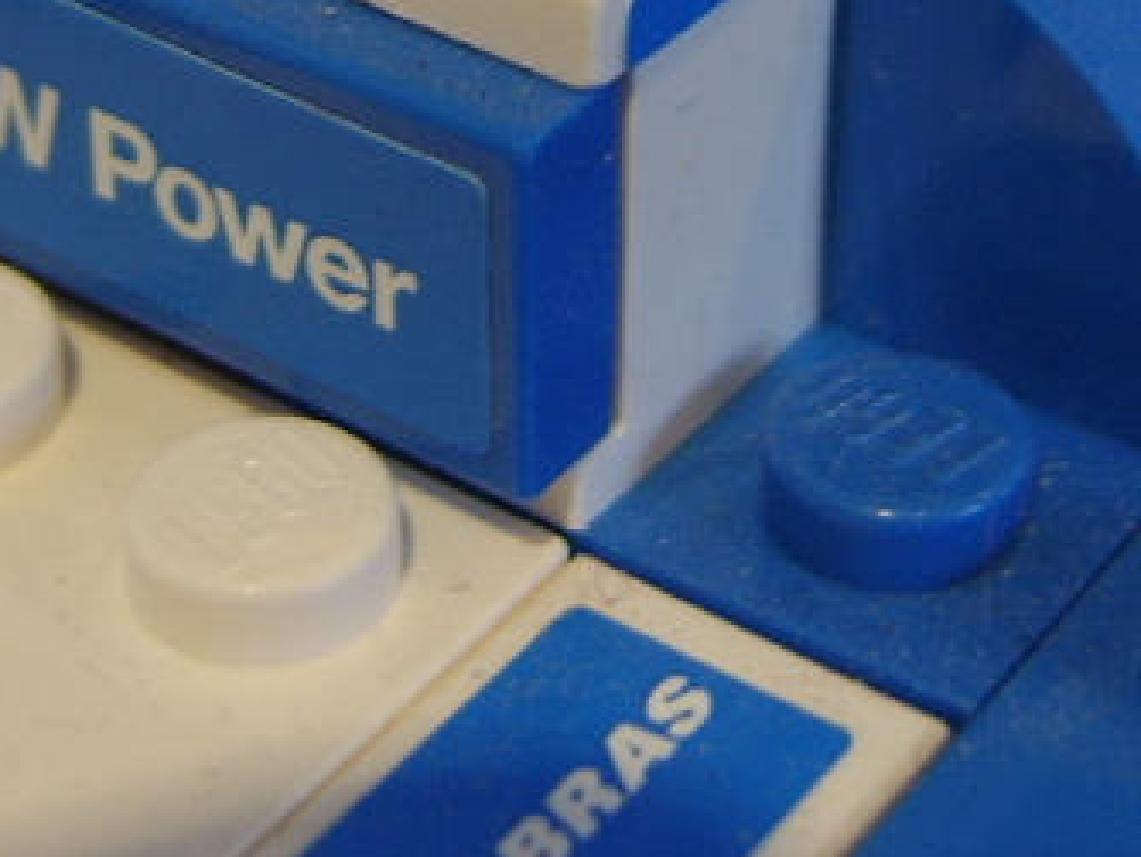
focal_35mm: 95
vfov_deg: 14.7
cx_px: 540
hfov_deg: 20.6
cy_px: -331
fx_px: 3134
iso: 100
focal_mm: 8.13
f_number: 2.7
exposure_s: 1/36
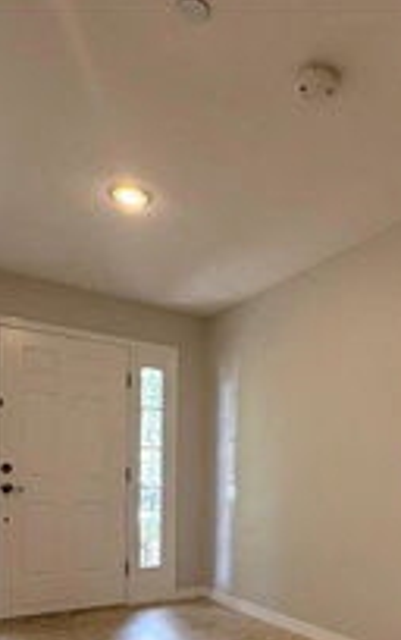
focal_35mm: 31
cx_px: 309
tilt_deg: -0.9
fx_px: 541
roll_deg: -1.2
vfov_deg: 57.5
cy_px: 493
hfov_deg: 39.4
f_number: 2.2
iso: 250
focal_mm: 2.22
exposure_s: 1/120
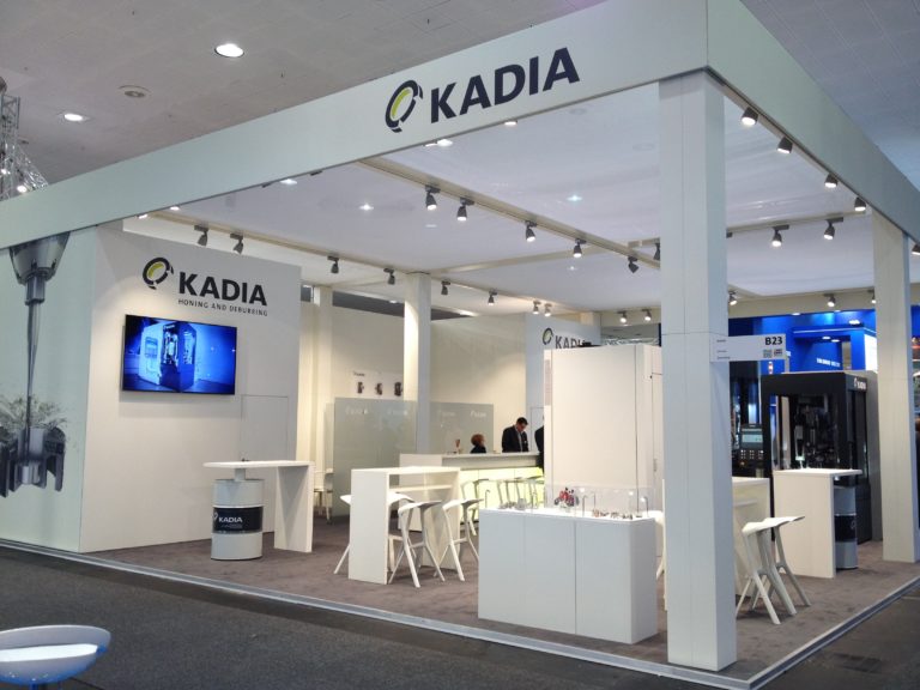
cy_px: 345
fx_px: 930
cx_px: 460
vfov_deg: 40.7
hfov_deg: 52.6
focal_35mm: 35
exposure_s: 1/60
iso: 64
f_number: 2.4
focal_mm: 4.28
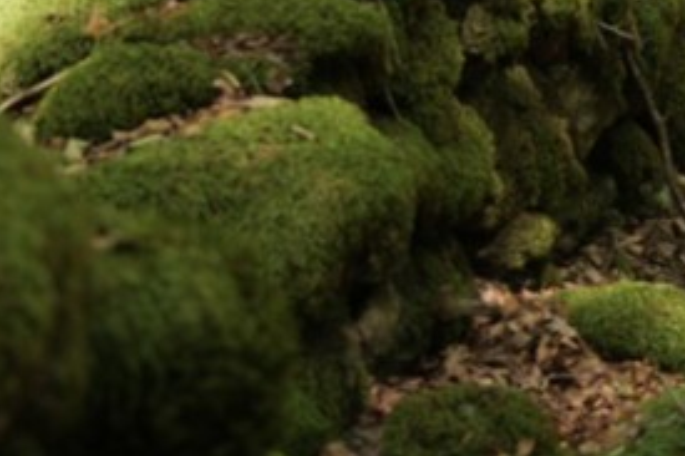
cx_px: 857
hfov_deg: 10.6
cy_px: -166
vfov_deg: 7.1
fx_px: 3613
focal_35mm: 190
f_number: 5.3
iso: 800
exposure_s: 1/60
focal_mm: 51
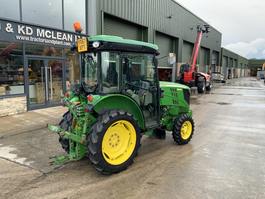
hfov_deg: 61.7
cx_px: 132
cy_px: 100
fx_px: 222
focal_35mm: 29
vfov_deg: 48.2
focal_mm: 3
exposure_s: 1/338
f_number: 1.8
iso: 16
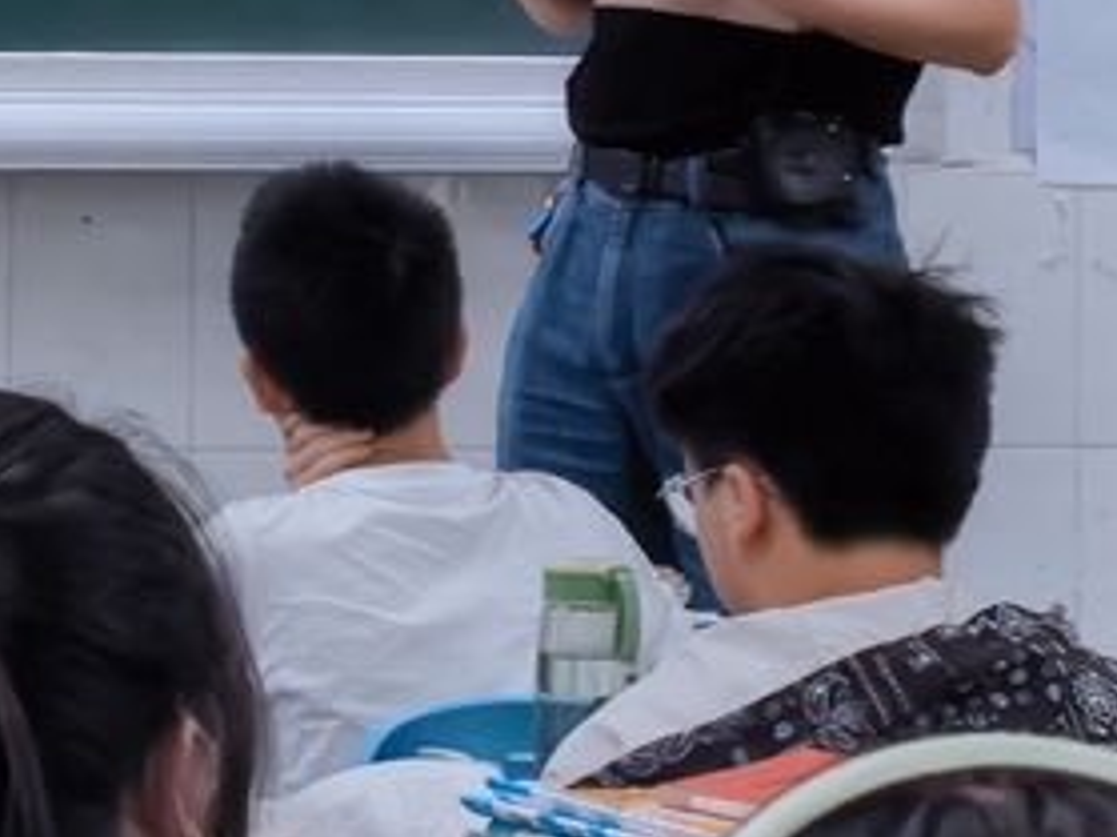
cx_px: -20
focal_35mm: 235
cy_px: -348
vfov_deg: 6.3
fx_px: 7580
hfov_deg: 8.4
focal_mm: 6.67
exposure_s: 1/104
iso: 50
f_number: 1.9
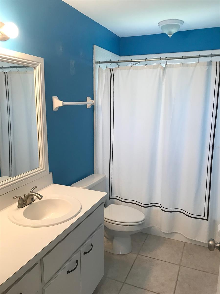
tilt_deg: -10.3
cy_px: 147
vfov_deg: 63.4
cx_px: 110
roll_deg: -0.5
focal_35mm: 28
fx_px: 237
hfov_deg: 49.7
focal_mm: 3.99
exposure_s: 1/30
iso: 25
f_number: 1.8
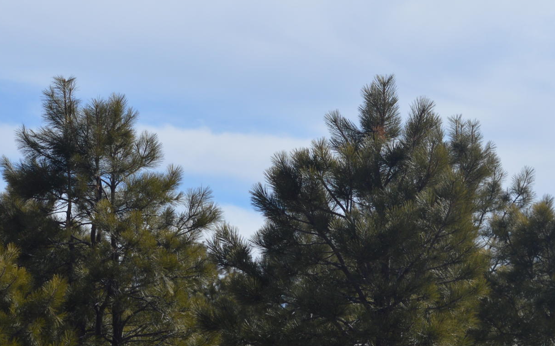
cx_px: 146
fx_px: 2737
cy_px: 178
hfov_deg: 11.6
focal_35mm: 181
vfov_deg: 7.2
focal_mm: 48
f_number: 9
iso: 100
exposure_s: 1/320
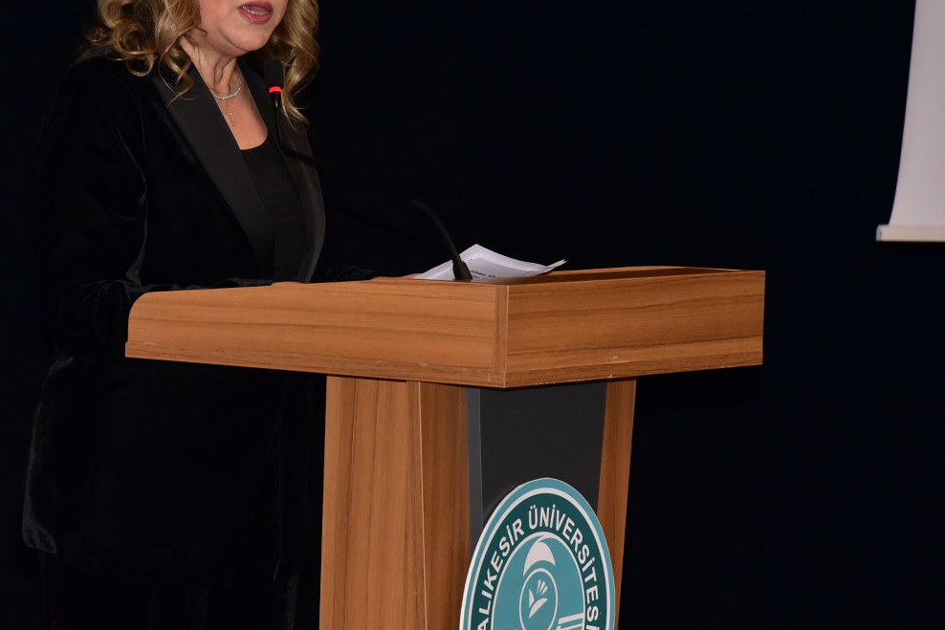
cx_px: 334
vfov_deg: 8.1
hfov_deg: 12.1
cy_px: 259
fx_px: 4463
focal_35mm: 170
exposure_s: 1/200
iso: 3200
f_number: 7.1
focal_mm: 105
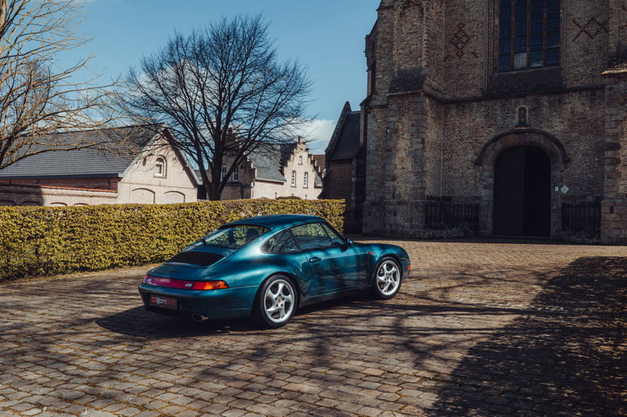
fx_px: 609
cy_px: 208
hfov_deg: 54.5
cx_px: 314
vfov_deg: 37.8
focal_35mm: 35
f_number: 7.1
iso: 200
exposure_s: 1/200
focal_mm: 35
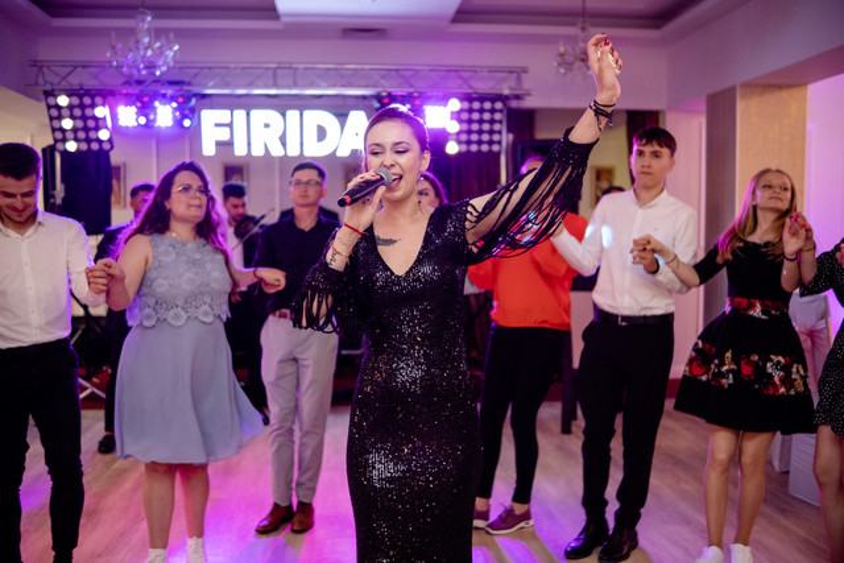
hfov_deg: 54.4
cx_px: 422
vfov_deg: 37.9
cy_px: 282
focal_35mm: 35
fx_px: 821
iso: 1000
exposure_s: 1/160
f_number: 1.4
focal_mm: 23
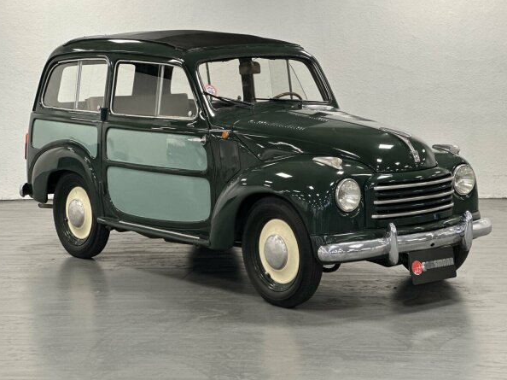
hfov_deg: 23.6
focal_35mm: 83
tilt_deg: -6.9
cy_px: 176
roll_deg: +1.4
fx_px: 1215
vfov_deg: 17.8
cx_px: 248
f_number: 2.8
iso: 200
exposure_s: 1/33
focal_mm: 9
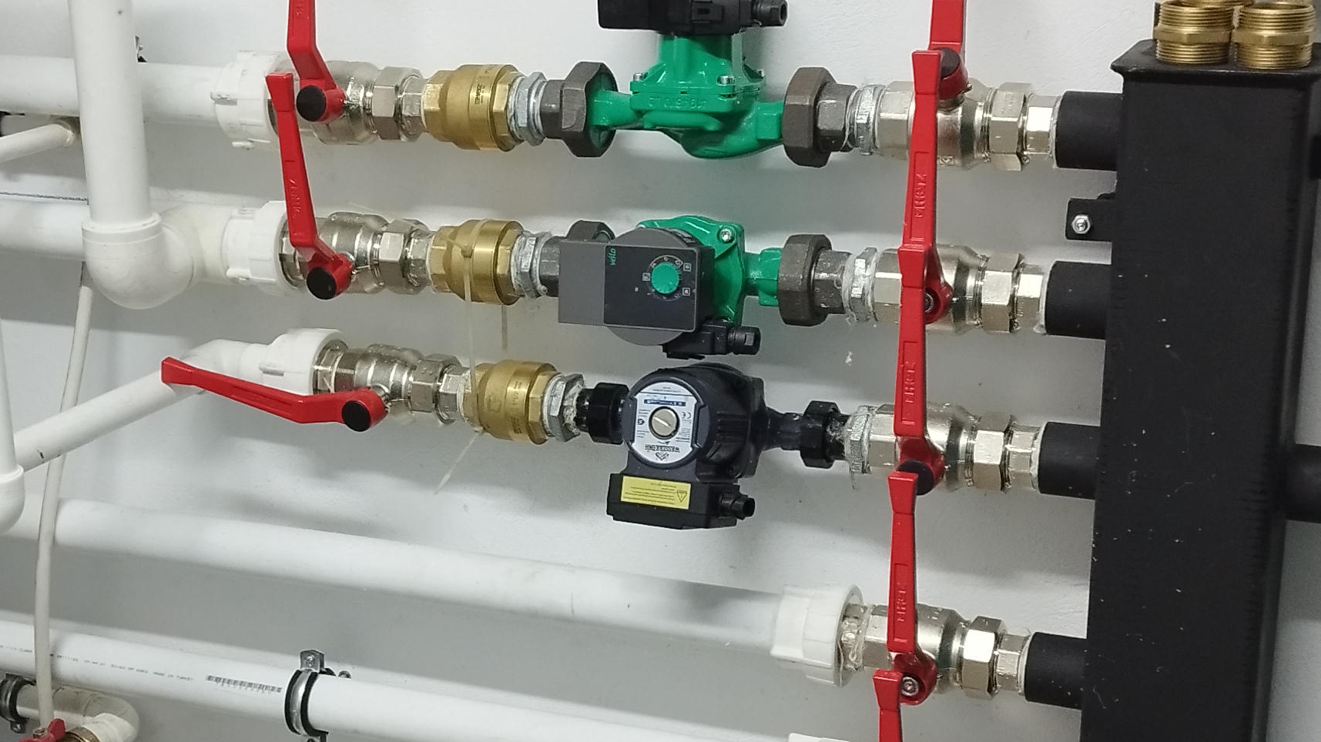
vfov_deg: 19.7
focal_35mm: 61
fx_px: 2136
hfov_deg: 34.1
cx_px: 475
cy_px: 429
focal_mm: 5.89
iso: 590
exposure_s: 1/50
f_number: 1.89
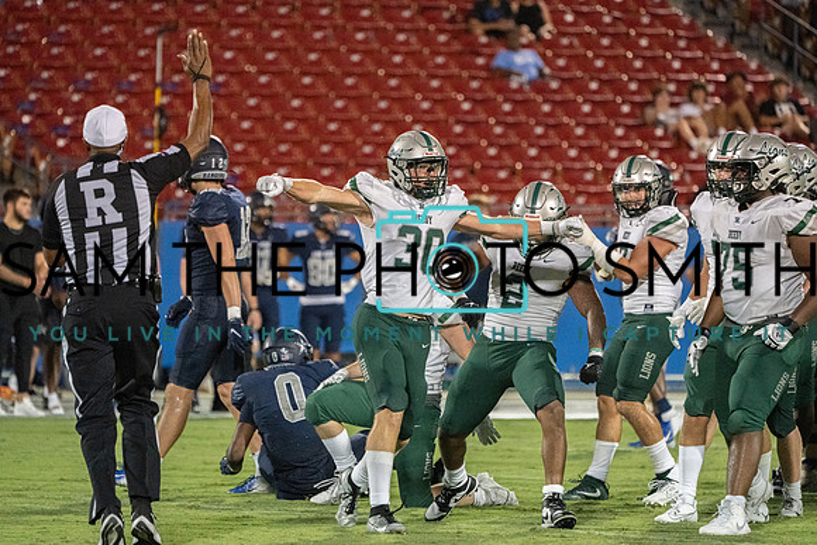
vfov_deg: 4.2
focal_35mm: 330
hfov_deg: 6.2
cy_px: 272
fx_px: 7491
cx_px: 408
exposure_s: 1/1000
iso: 10000
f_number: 5.6
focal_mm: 330
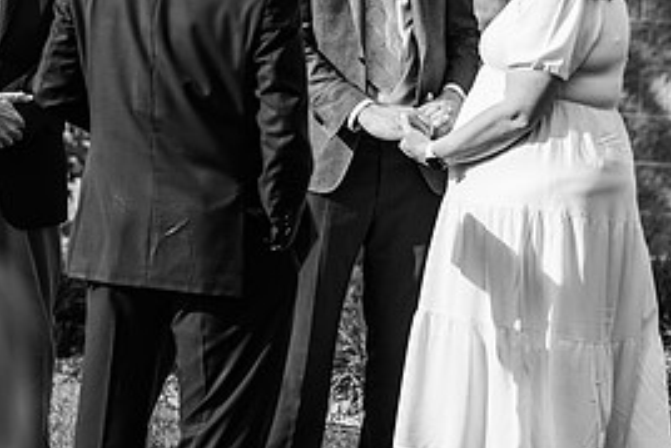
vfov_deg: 7.5
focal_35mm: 184
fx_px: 3431
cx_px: 341
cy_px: 159
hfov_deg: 11.2
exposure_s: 1/4000
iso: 125
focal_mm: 85
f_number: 2.8
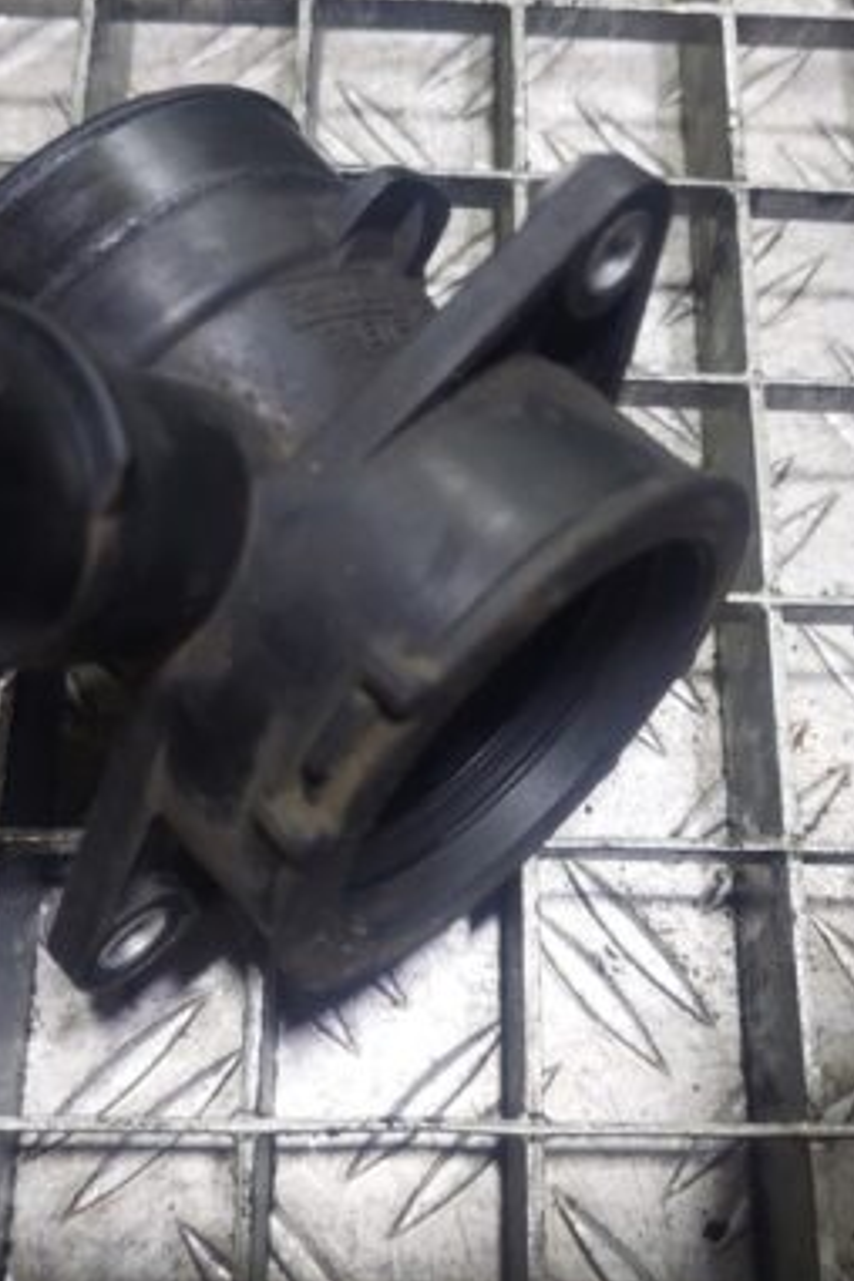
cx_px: 434
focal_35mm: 41
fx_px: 1459
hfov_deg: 32.6
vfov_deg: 47.3
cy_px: 568
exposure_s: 1/50
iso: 200
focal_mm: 5.23
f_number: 1.8
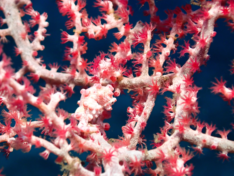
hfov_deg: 17.4
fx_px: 764
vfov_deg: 13.1
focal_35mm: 113
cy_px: 89
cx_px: 103
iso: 400
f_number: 4.9
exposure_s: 1/400
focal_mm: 18
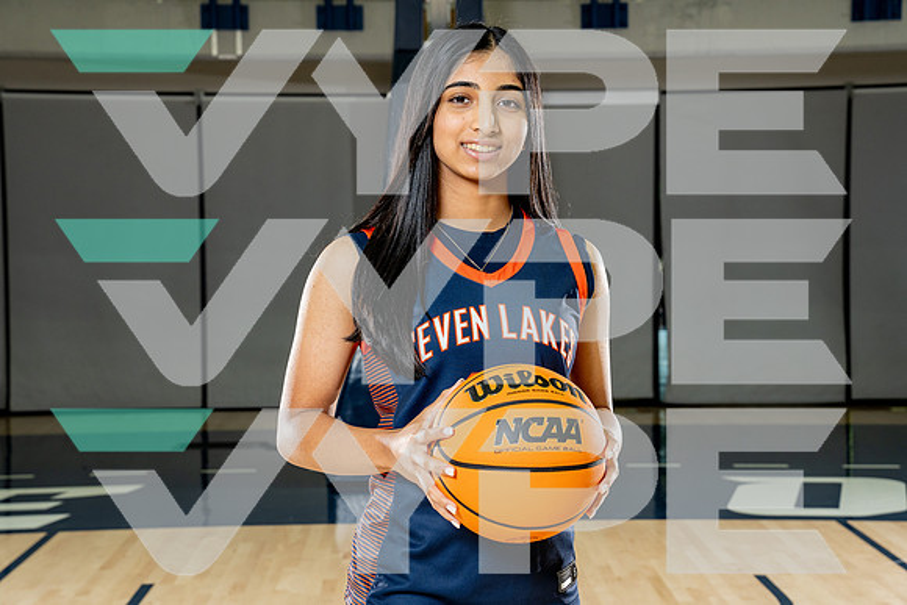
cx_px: 454
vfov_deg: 19.5
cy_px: 302
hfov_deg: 28.8
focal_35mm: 70
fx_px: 1764
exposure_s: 1/250
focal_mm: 70
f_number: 8
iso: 640
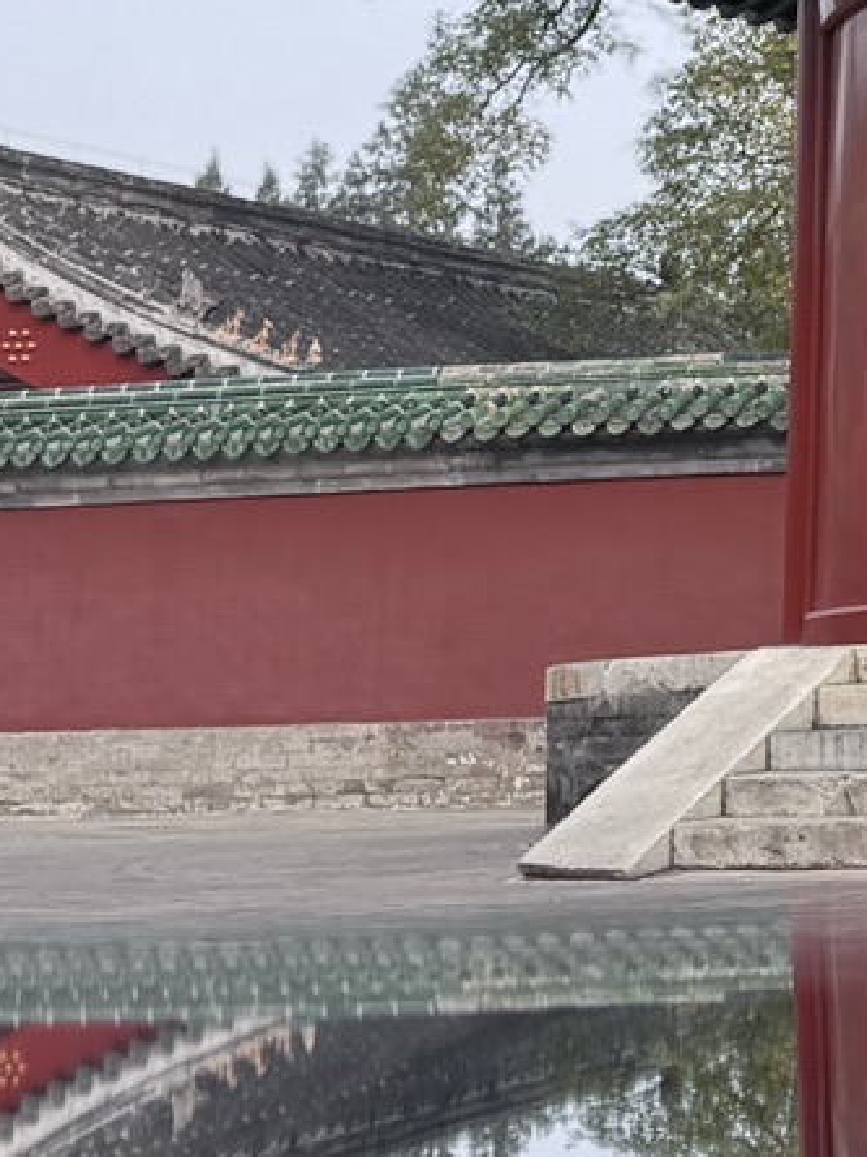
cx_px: 1565
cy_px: 224
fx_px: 3607
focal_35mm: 108
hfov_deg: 12.5
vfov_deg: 18.0
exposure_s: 1/1005
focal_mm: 6.76
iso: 80
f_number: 1.78
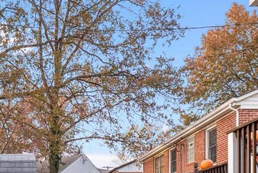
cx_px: 41
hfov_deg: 34.2
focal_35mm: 56
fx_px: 401
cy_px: 240
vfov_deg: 21.3
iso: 400
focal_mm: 8
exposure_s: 1/30
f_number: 8
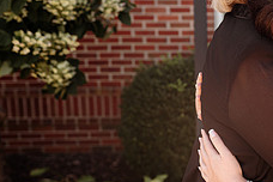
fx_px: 463
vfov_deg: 22.2
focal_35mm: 61
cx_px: 286
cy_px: 71
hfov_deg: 30.1
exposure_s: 1/640
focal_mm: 24
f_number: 2.8
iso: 250
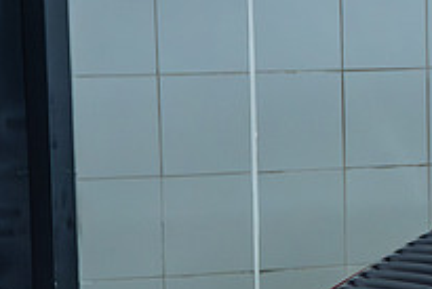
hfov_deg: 6.5
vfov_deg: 4.4
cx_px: 719
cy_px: 396
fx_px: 3747
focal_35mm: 312
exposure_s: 1/60
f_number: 4
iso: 2000
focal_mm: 82
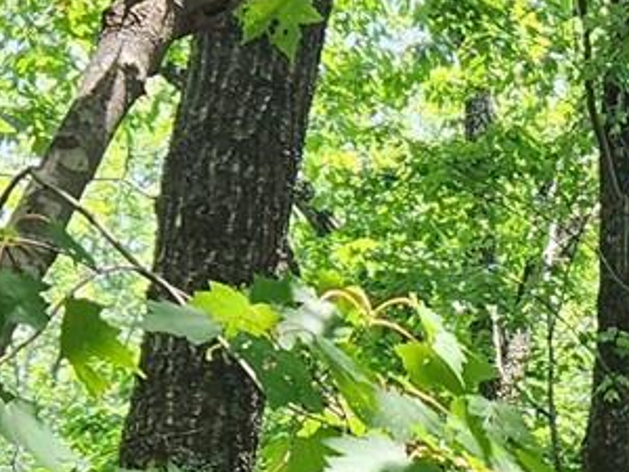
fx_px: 2853
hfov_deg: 11.9
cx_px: 992
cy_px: 785
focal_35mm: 157
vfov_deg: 9.1
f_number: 1.8
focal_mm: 5.4
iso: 40
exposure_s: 1/180
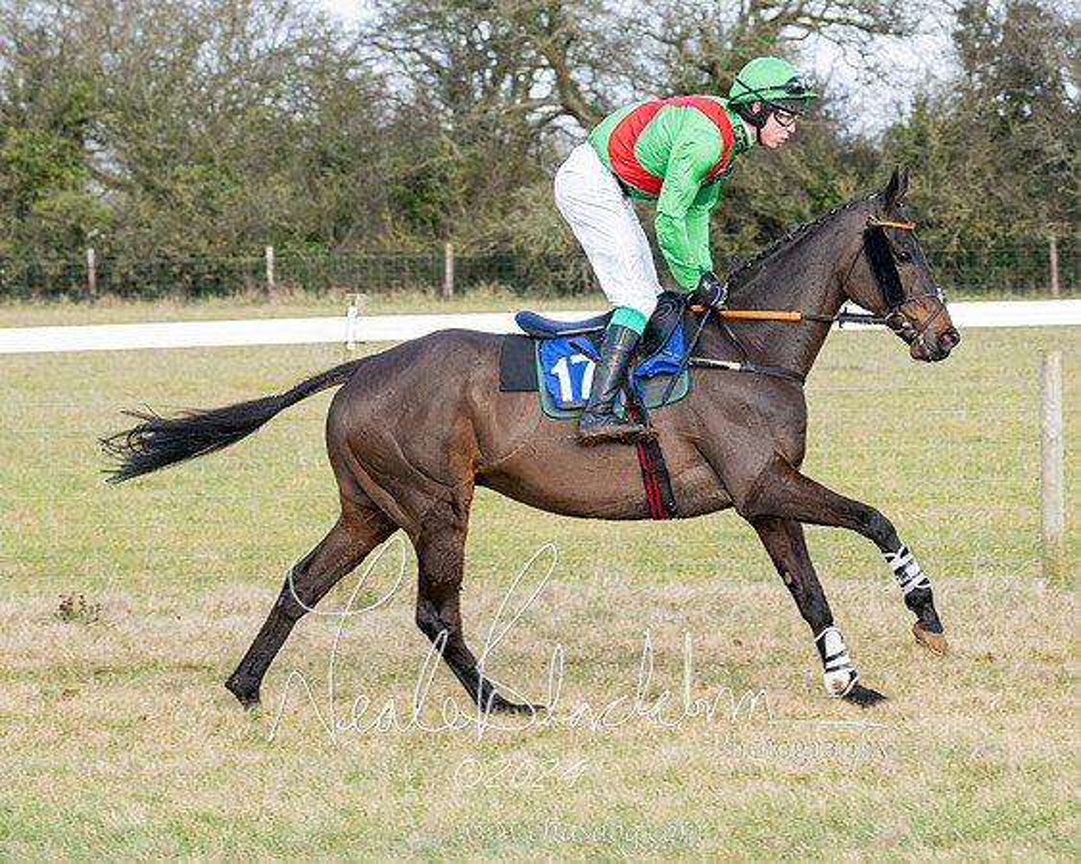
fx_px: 6287
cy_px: 471
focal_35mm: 197
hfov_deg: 9.8
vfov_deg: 7.9
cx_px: 764
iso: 400
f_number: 5
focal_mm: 91
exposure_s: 1/800
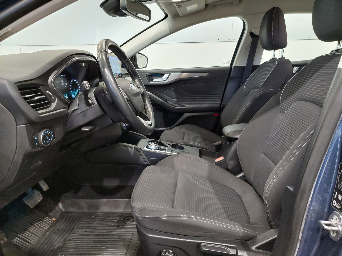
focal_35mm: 25
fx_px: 247
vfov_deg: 54.9
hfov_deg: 69.4
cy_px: 128
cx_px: 171
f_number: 1.8
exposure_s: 1/33
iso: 500
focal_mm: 5.23
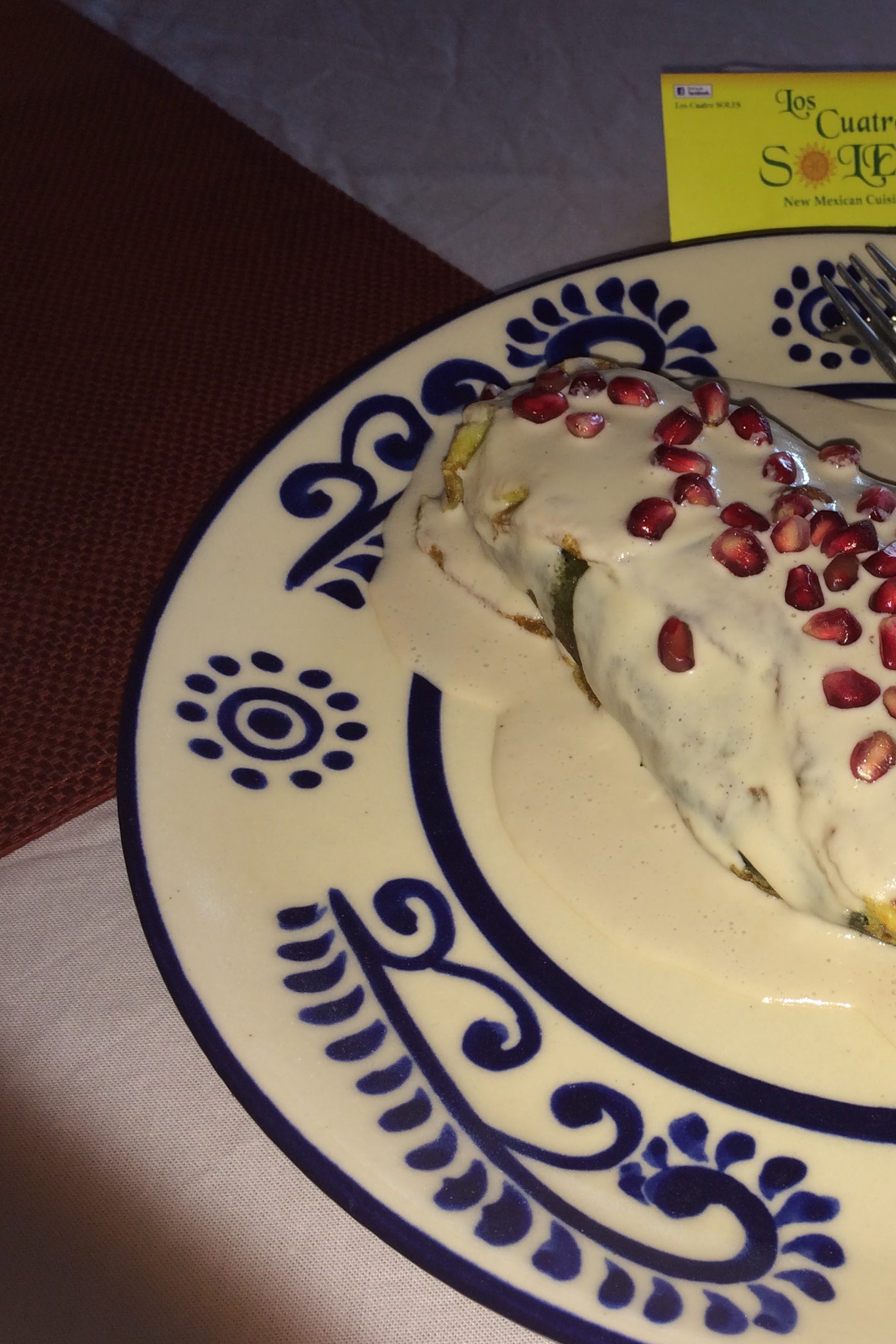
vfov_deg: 47.4
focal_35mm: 41
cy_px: 681
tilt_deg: -45.7
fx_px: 1530
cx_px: 857
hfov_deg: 30.7
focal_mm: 4.15
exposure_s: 1/85
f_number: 2.2
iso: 32
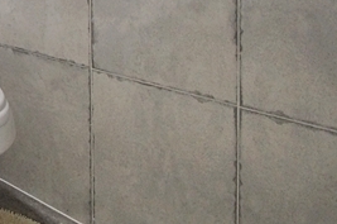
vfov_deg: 25.2
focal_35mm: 45
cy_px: -77
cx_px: -148
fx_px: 420
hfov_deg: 29.7
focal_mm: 10
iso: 1600
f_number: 9
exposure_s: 1/25
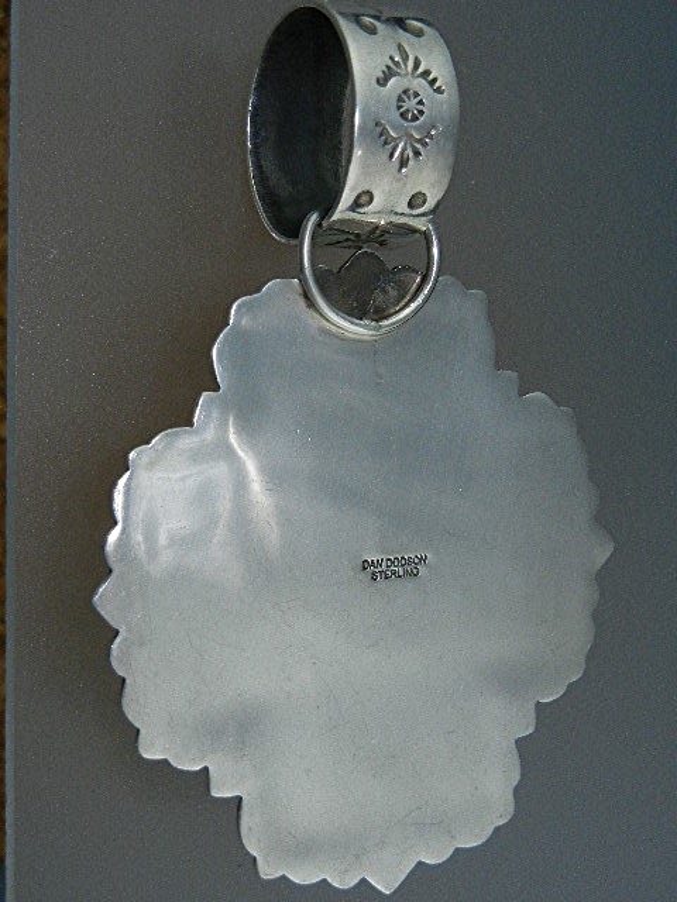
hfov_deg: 24.8
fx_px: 1539
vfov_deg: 32.7
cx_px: 338
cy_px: 451
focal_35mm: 59
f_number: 8
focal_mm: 10.6
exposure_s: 1/30
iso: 509
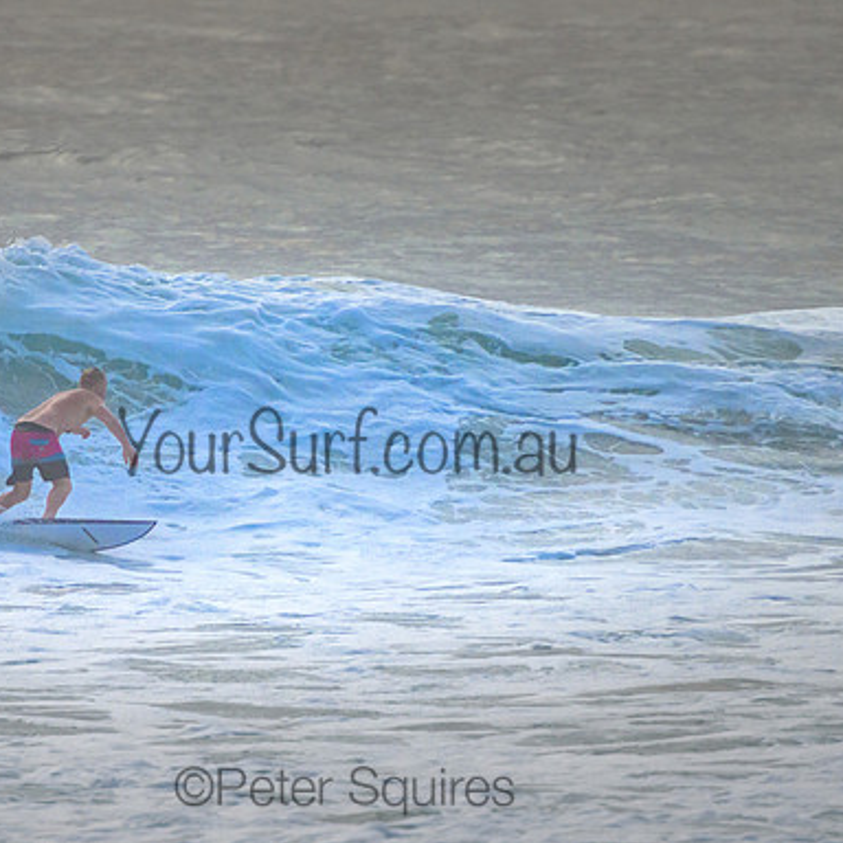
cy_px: 417
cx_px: 194
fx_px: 19424
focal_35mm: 705
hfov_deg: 2.5
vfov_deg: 2.5
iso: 1000
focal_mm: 400
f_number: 5.6
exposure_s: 1/2000
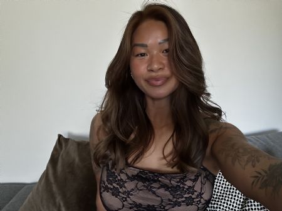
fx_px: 187
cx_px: 141
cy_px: 106
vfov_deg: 58.8
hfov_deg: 74.0
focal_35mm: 23
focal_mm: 2.69
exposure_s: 1/60
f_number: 1.9
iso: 250
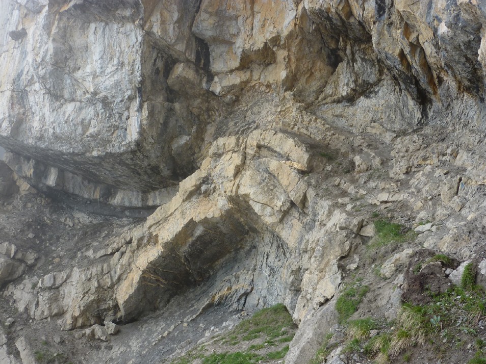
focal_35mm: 43
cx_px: 228
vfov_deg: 33.6
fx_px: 603
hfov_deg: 43.8
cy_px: 193
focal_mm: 6.5
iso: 80
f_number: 4
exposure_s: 1/200
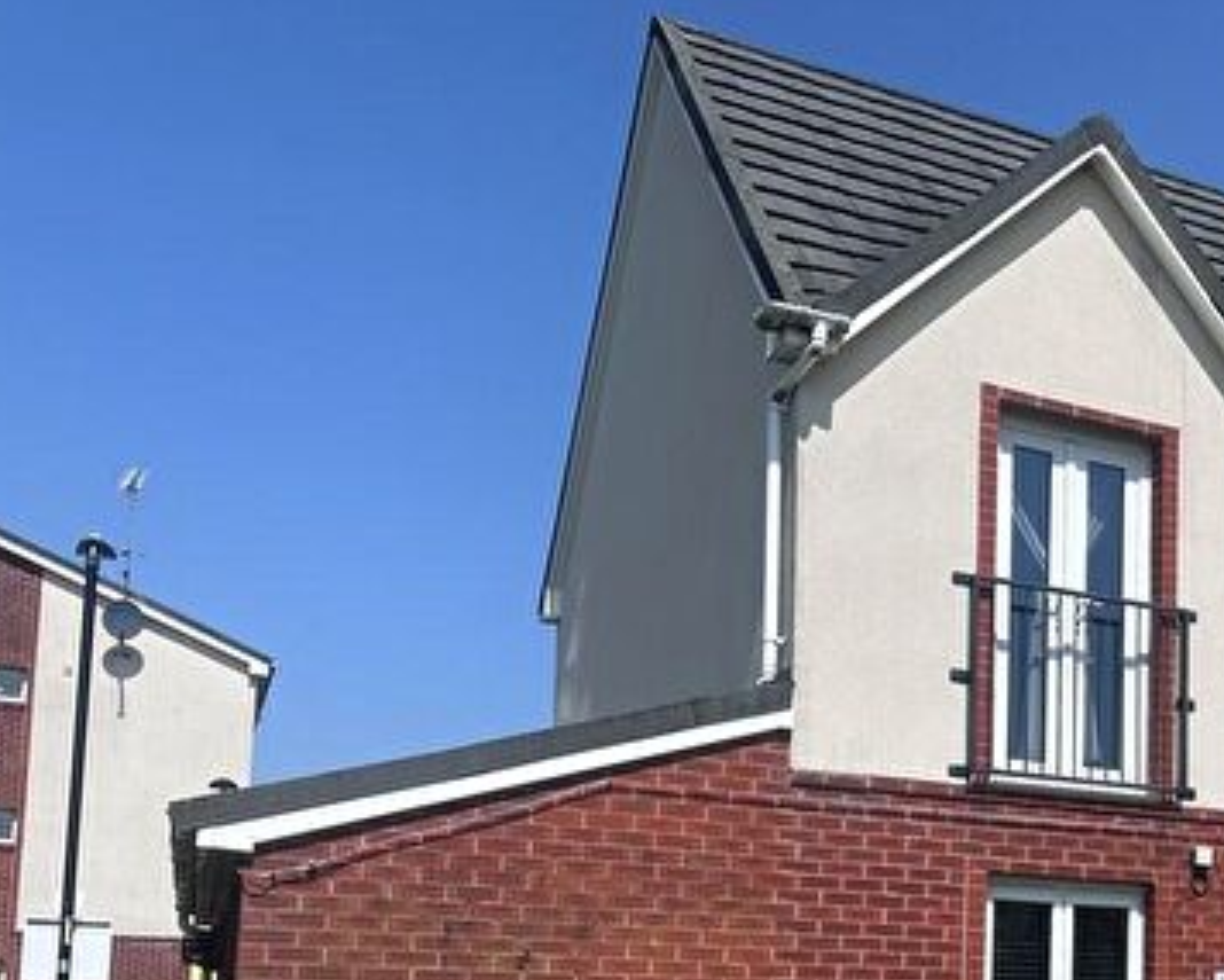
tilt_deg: +4.4
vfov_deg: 31.2
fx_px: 1667
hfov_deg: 37.1
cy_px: 892
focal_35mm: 46
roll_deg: -1.3
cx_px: 1155
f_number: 1.78
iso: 80
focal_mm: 6.86
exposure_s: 1/6211
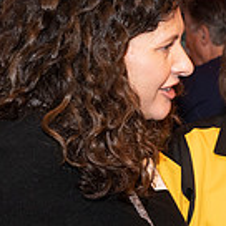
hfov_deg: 10.0
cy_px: 177
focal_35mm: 170
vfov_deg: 10.3
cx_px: 334
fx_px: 1256
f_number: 5.6
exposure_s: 1/60
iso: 1600
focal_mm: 47
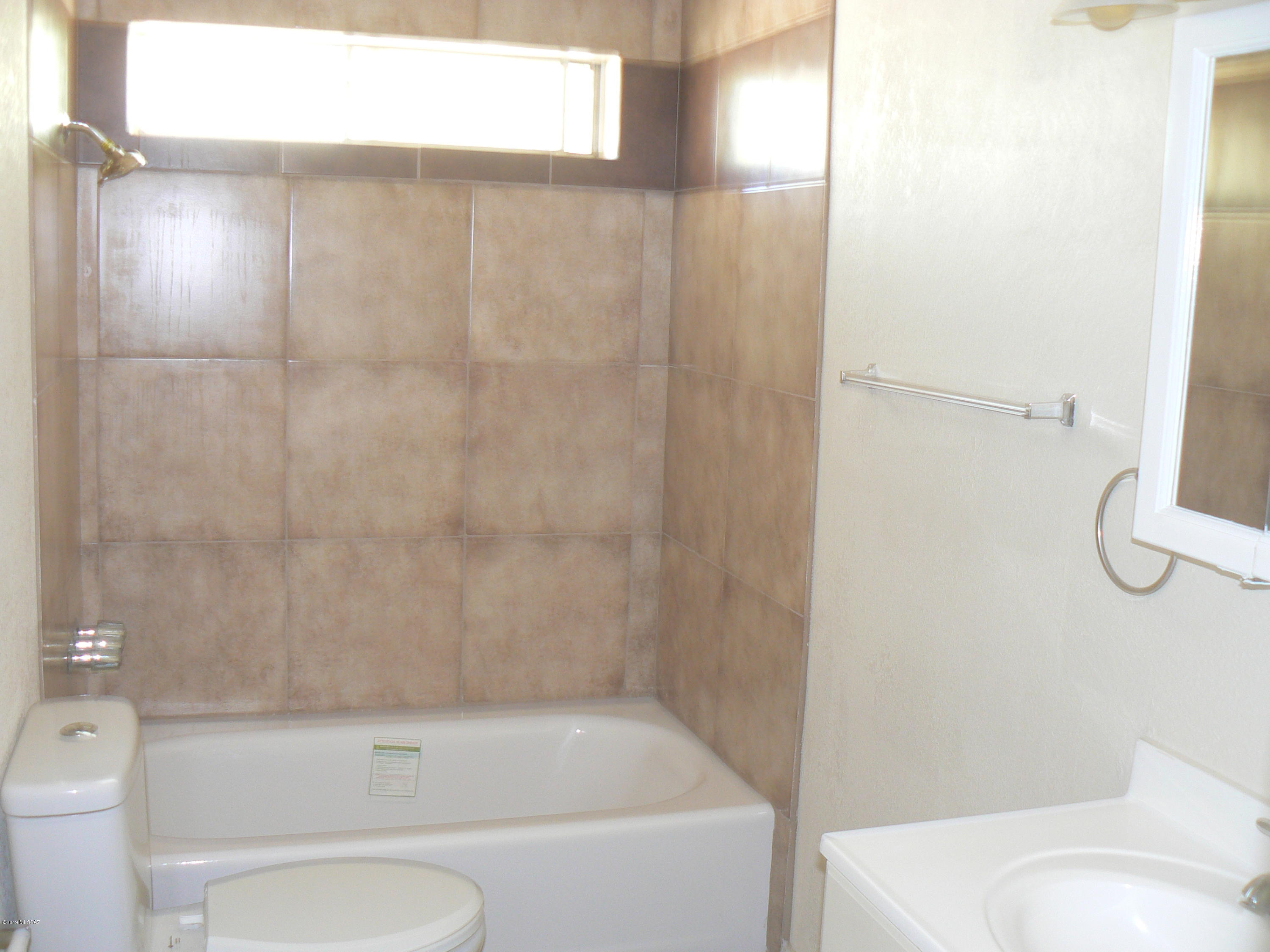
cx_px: 635
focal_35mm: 36
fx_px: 1321
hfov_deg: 51.4
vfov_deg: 39.7
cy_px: 476
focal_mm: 6
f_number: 2.8
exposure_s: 1/4
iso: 100
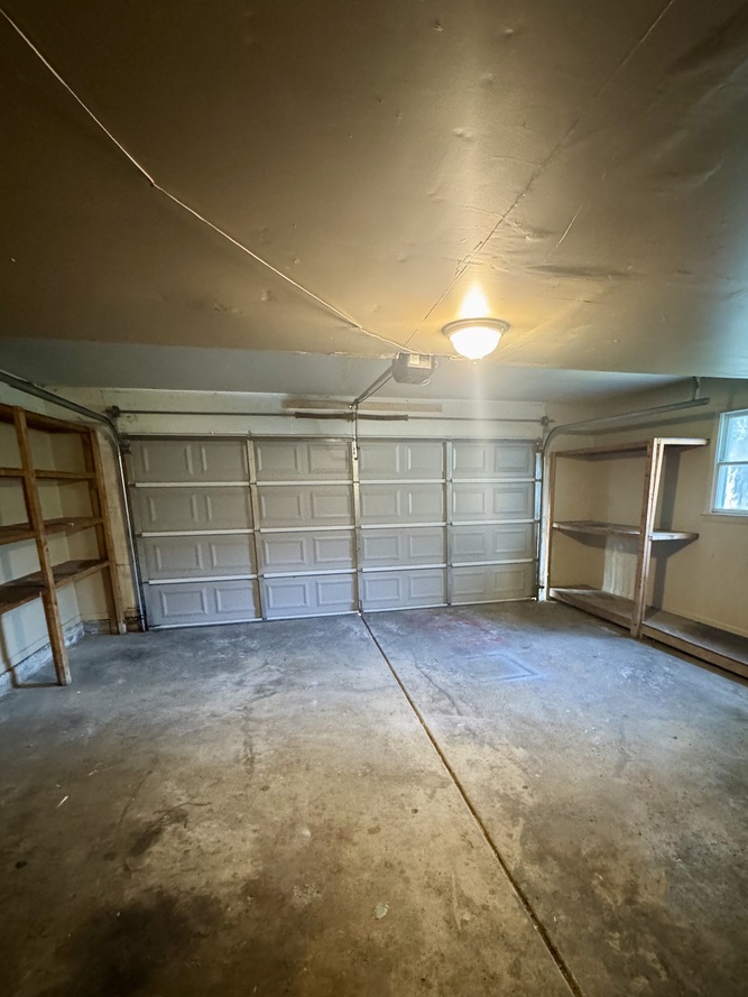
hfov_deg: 74.5
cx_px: 418
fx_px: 490
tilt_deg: -13.0
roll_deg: +0.8
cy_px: 593
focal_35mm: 17
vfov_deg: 90.0
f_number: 2.2
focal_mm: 2.22
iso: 1000
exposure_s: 1/40
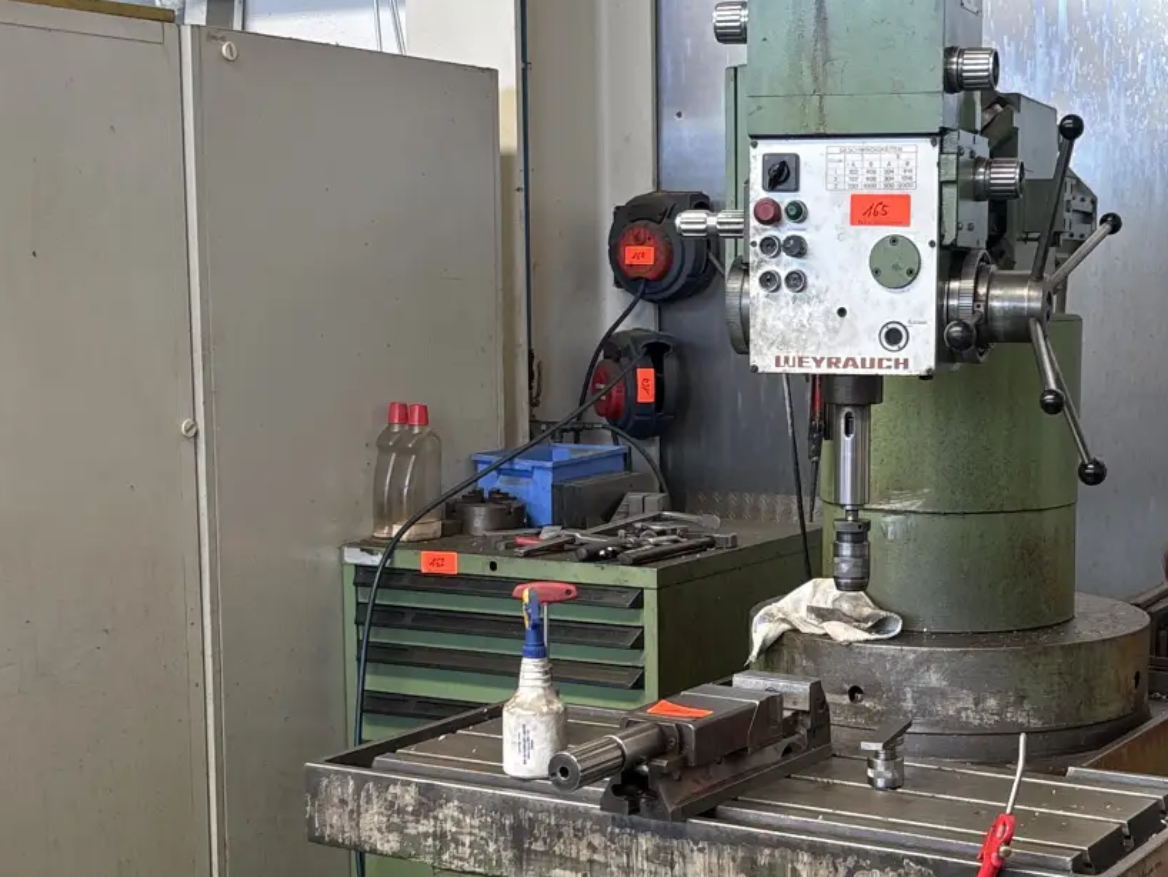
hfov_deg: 31.3
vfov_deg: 24.0
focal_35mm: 61
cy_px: 550
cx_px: 817
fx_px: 2059
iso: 64
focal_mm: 5.96
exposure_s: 1/121
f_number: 1.6
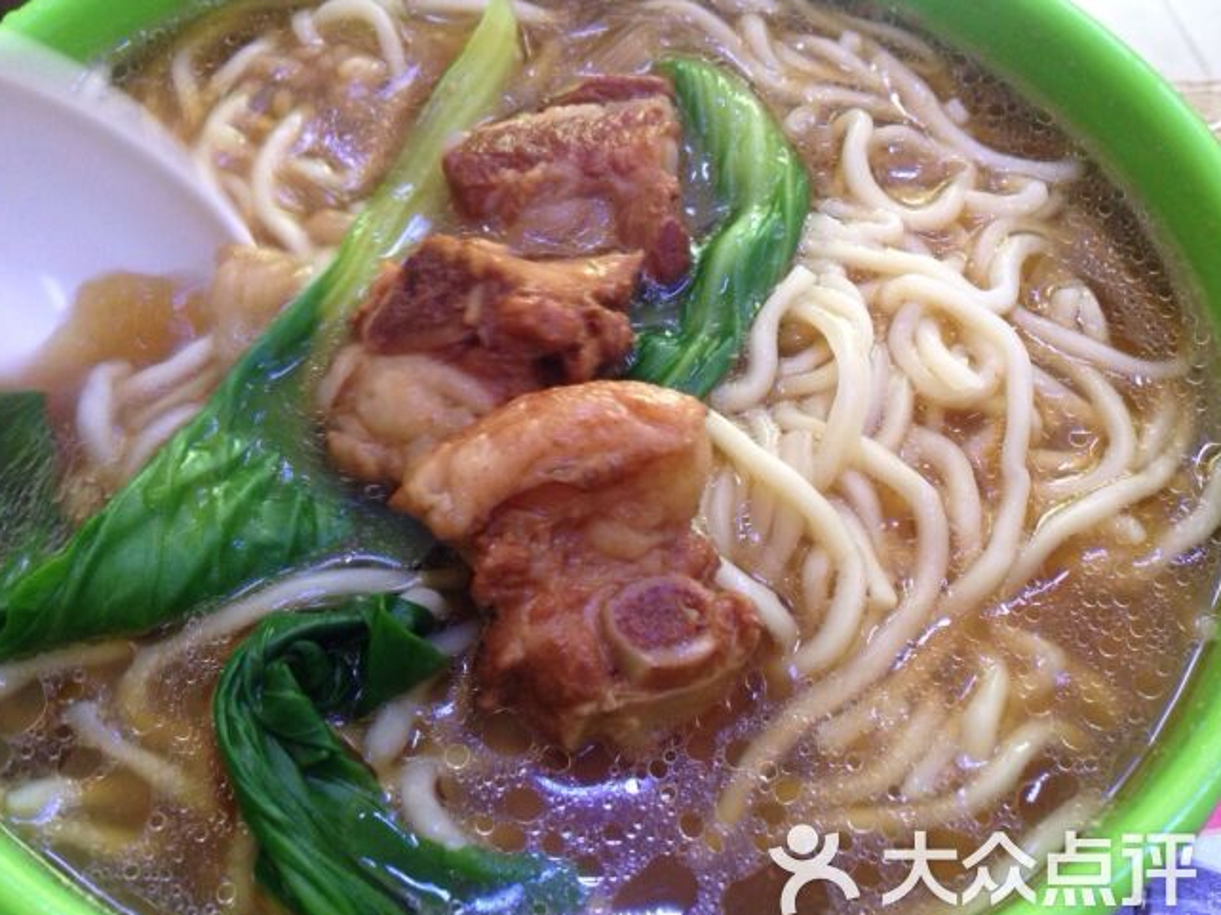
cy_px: 469
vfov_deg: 39.6
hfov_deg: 51.4
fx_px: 1269
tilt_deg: -55.8
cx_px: 580
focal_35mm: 36
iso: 200
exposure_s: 1/20
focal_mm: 4.12
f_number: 2.4
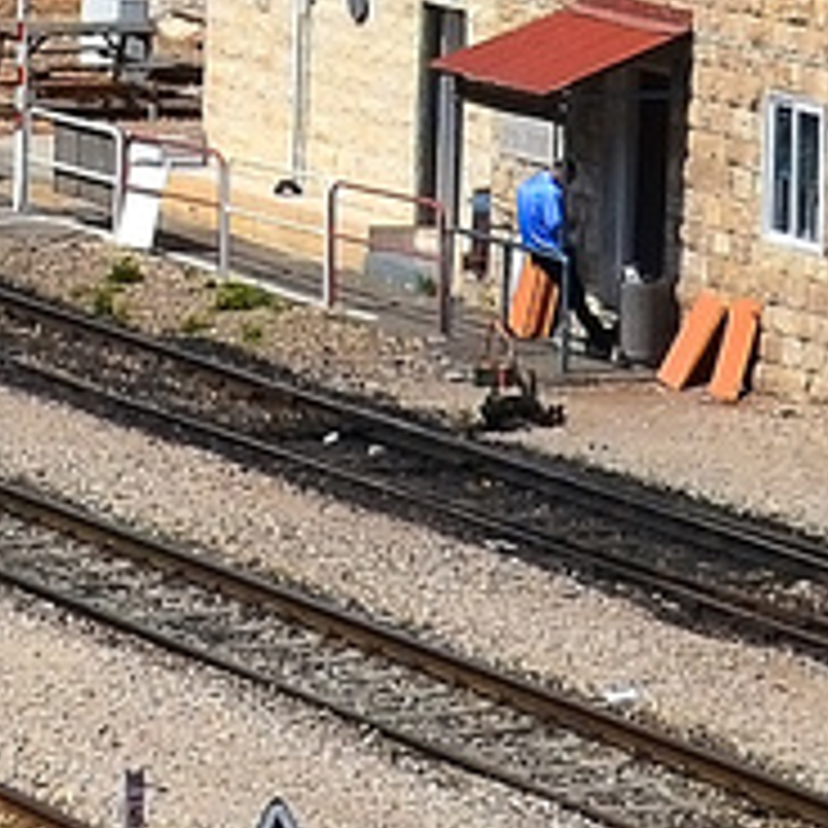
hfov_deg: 5.9
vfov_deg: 5.9
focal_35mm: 293
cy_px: -414
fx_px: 7929
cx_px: -423
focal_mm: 22
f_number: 11
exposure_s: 1/500
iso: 280
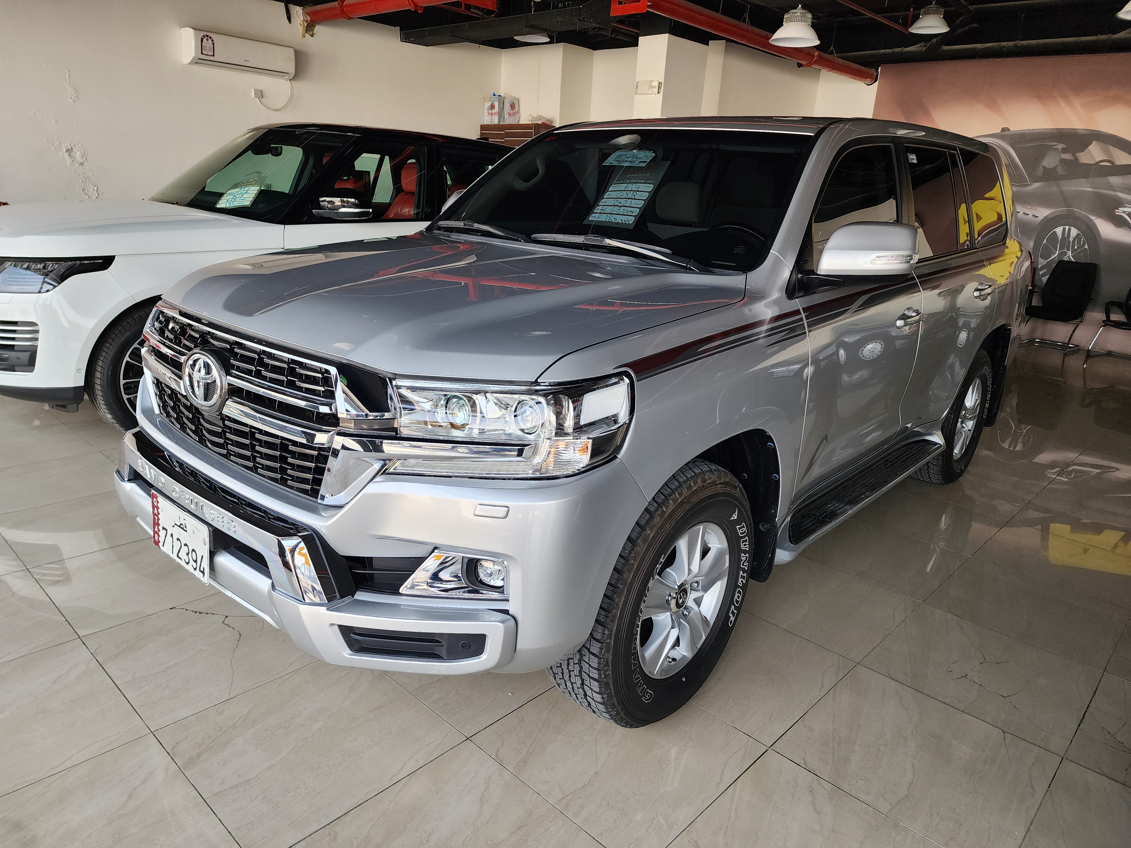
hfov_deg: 73.9
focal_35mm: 23
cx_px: 566
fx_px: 751
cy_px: 424
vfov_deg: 58.9
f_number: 1.8
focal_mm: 6.4
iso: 100
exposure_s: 1/180
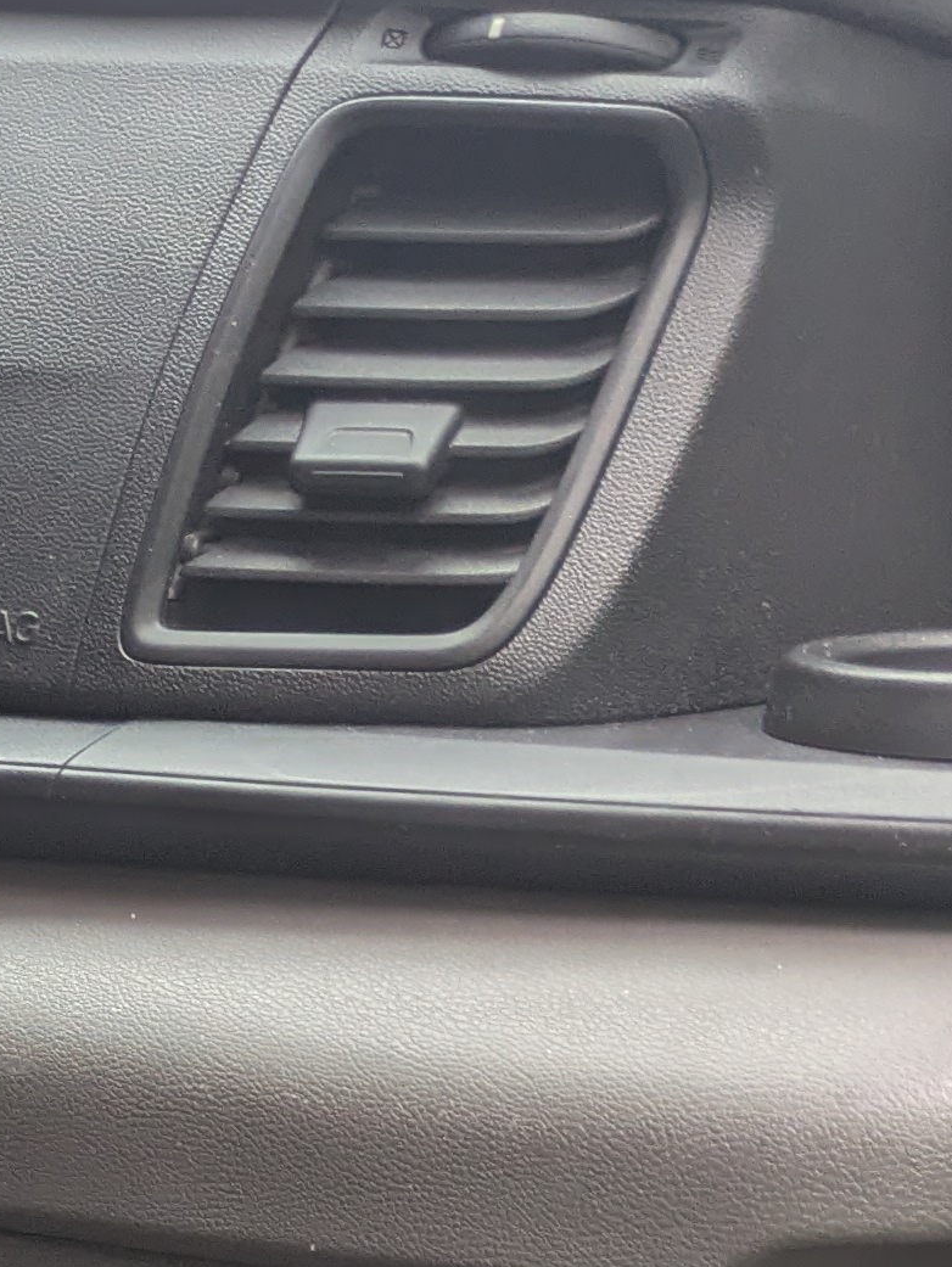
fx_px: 4066
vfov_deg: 16.3
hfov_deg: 12.5
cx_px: -588
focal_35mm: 111
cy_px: 1854
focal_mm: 5.43
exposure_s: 1/120
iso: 111
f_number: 1.89
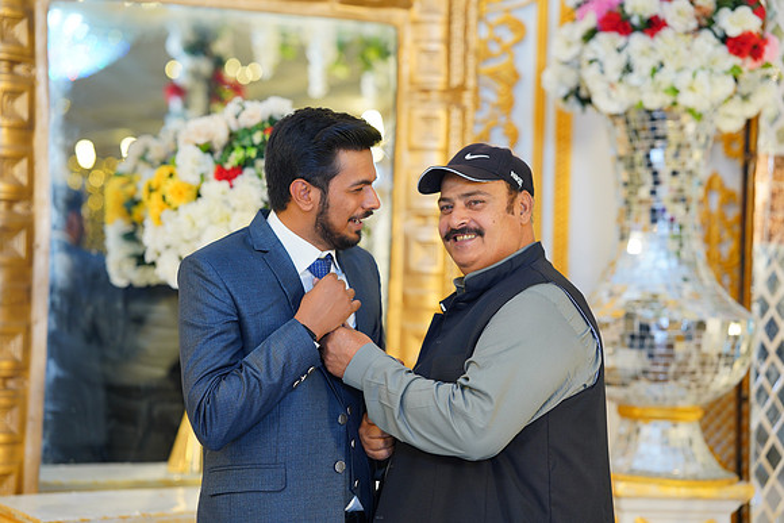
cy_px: 262
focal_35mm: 85
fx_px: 1851
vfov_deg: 16.1
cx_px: 392
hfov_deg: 23.9
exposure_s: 1/160
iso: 320
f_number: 2.5
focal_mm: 85
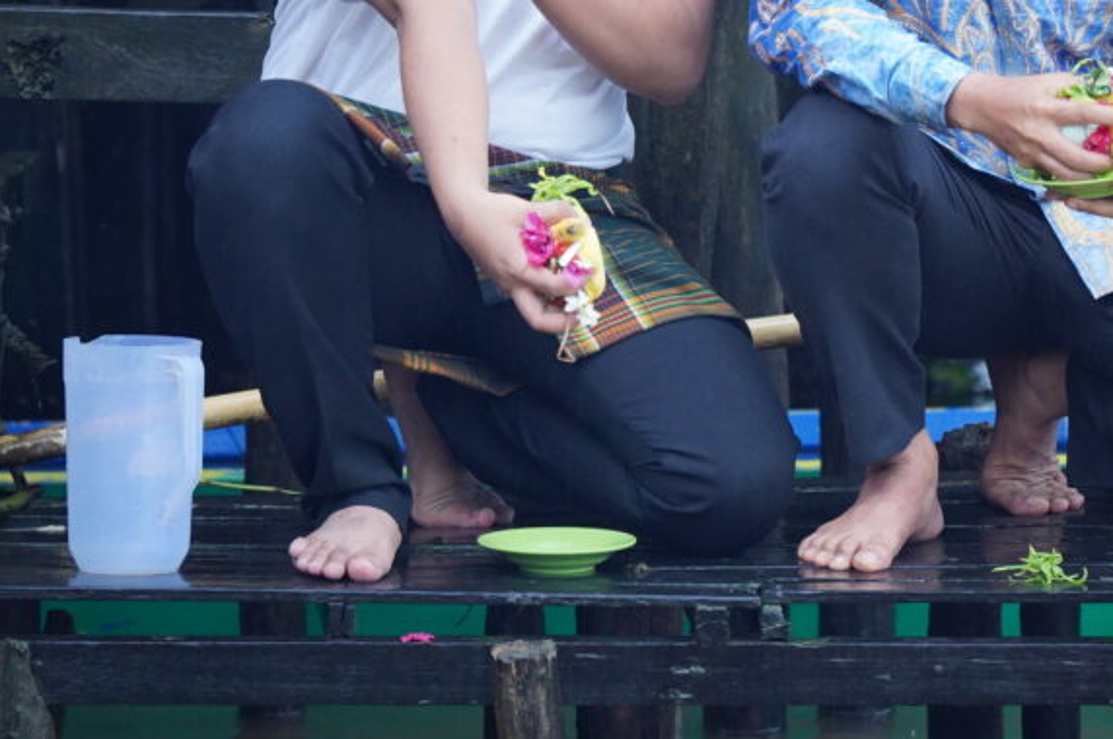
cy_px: 98
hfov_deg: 5.8
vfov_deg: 3.8
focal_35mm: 358
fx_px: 11055
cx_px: 730
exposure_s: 1/200
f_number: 4
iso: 4000
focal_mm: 200
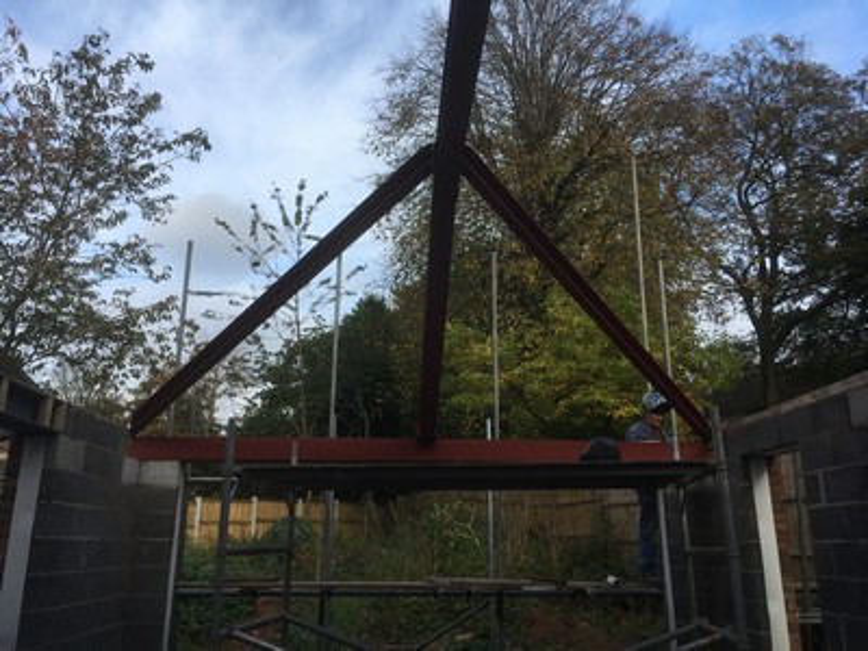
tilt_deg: +16.2
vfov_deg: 48.2
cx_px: 434
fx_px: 727
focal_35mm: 29
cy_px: 326
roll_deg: -0.8
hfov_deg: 61.7
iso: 25
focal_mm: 4.15
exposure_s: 1/699
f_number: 2.2
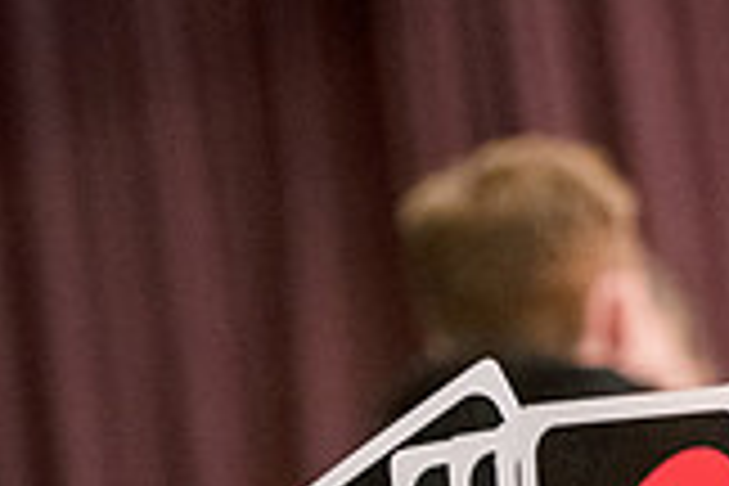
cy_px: 254
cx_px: 1228
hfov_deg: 5.7
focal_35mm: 359
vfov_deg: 3.8
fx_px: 7269
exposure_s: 1/200
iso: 5000
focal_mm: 100
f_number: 2.8
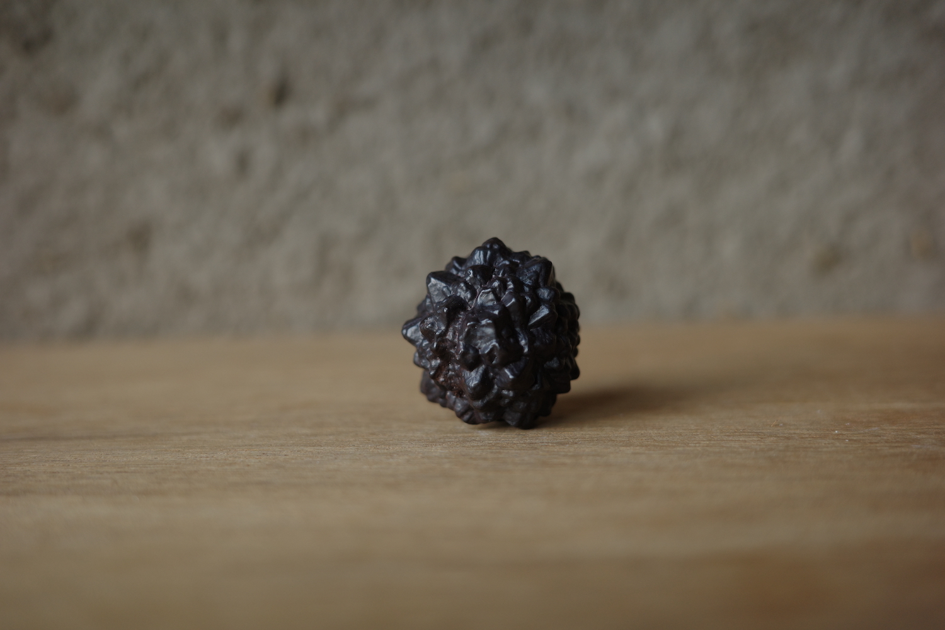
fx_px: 1050
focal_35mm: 40
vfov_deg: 33.4
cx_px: 472
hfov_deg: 48.5
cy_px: 315
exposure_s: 1/125
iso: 200
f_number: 2.8
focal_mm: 26
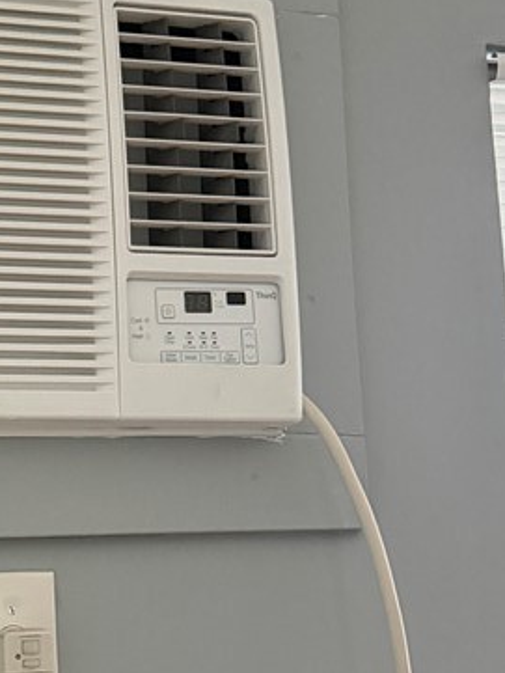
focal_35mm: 68
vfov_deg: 28.5
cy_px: 406
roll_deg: +1.6
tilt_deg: +6.5
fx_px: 1322
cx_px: -80
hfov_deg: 20.4
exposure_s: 1/49
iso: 800
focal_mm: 6.76
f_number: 1.78
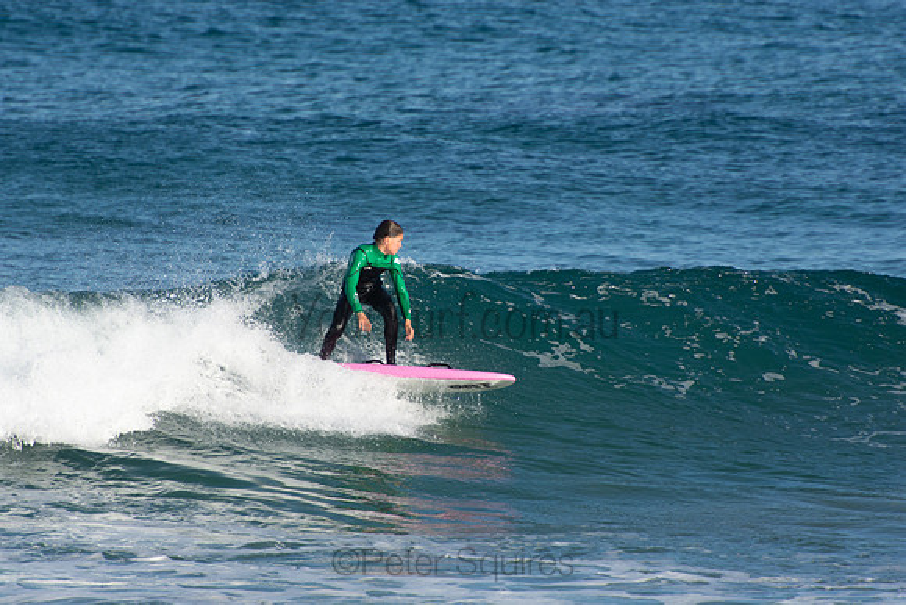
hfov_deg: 3.4
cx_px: 453
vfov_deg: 2.3
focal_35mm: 600
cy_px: 302
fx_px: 15103
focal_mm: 400
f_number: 5.6
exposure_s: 1/1000
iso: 220
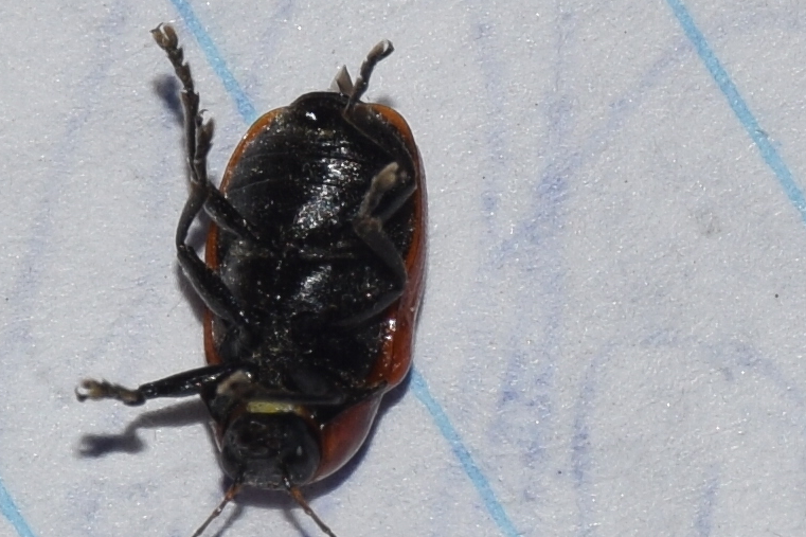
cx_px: 300
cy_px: 335
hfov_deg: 7.8
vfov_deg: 5.2
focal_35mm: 265
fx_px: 5931
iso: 100
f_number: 13
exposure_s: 1/160
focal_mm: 140
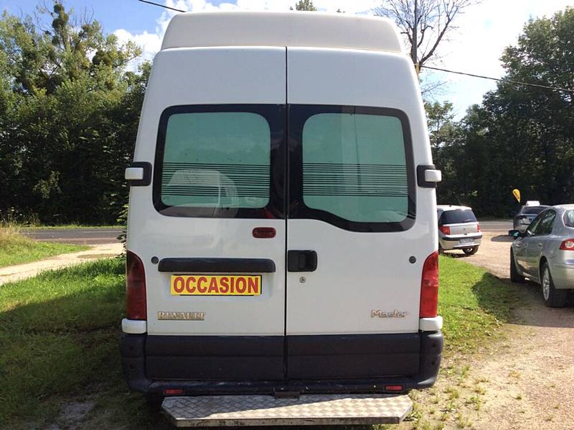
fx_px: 530
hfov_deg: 56.9
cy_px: 215
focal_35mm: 32
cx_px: 287
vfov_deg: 44.1
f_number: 2.4
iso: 32
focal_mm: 3.3
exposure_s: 1/986
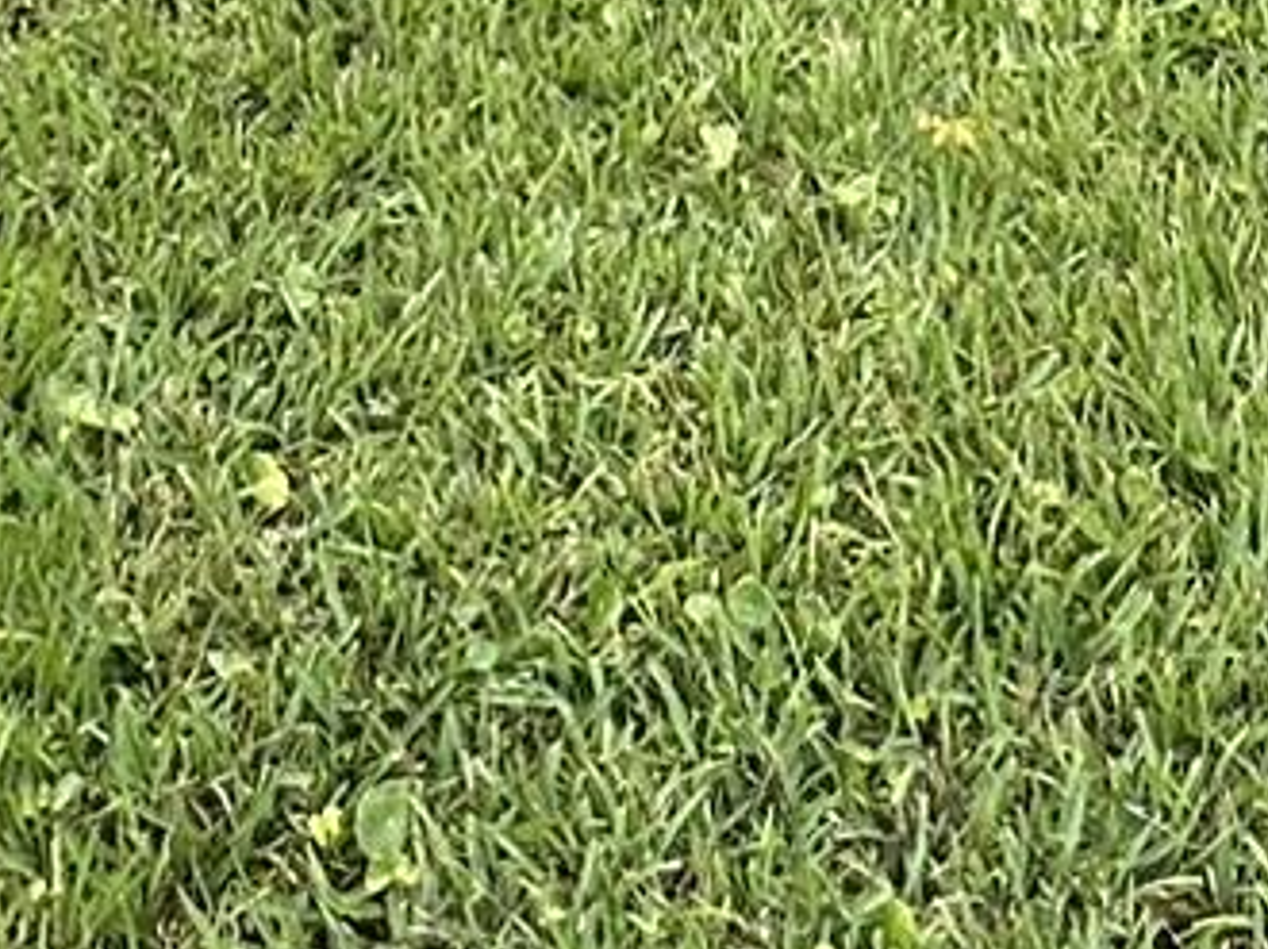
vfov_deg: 11.8
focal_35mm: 87
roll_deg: -3.7
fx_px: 3185
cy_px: -1648
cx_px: 745
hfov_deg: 22.5
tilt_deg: -6.3
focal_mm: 2.22
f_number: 2.2
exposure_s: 1/690
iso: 40
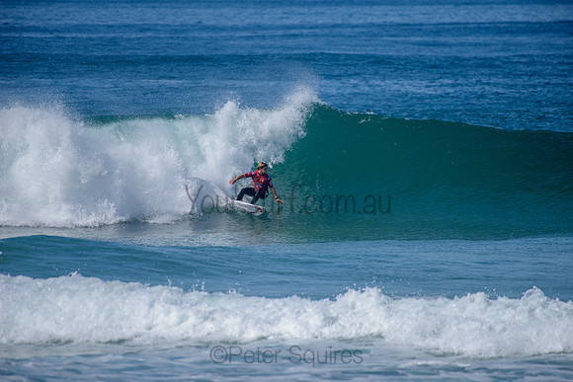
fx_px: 7960
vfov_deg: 2.8
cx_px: 286
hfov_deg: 4.1
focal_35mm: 500
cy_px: 191
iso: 160
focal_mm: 500
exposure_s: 1/2000
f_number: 5.6
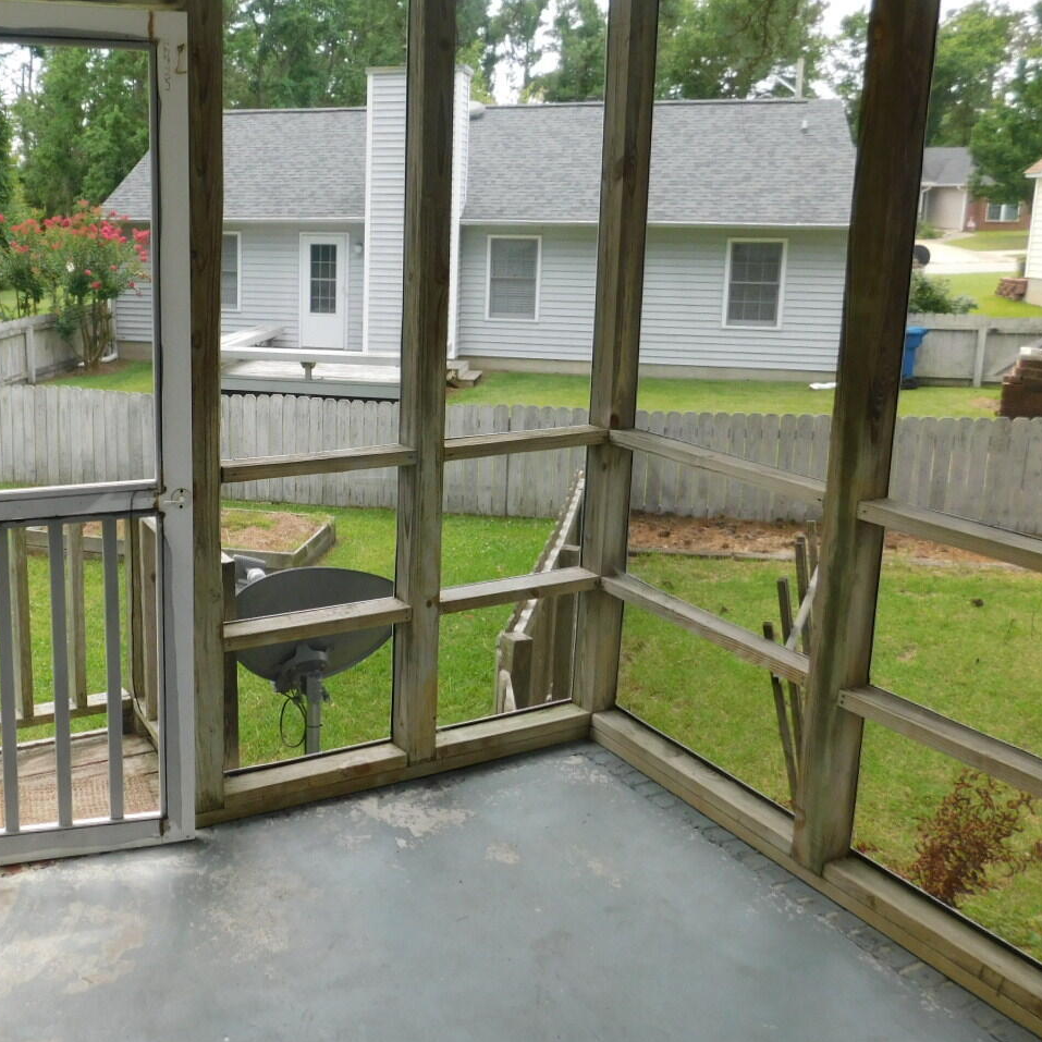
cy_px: 434
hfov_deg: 46.7
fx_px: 1158
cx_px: 265
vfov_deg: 48.3
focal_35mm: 34
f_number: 3
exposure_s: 1/250
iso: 125
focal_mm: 4
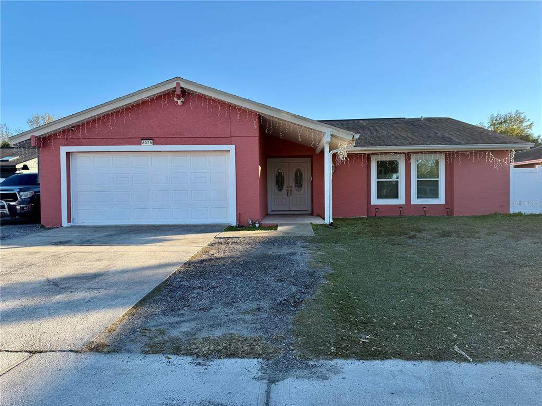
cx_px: 271
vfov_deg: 56.8
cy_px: 203
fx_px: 376
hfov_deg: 71.6
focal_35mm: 24
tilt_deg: -0.6
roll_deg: +0.9
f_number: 1.78
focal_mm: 6.76
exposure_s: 1/1855
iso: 80
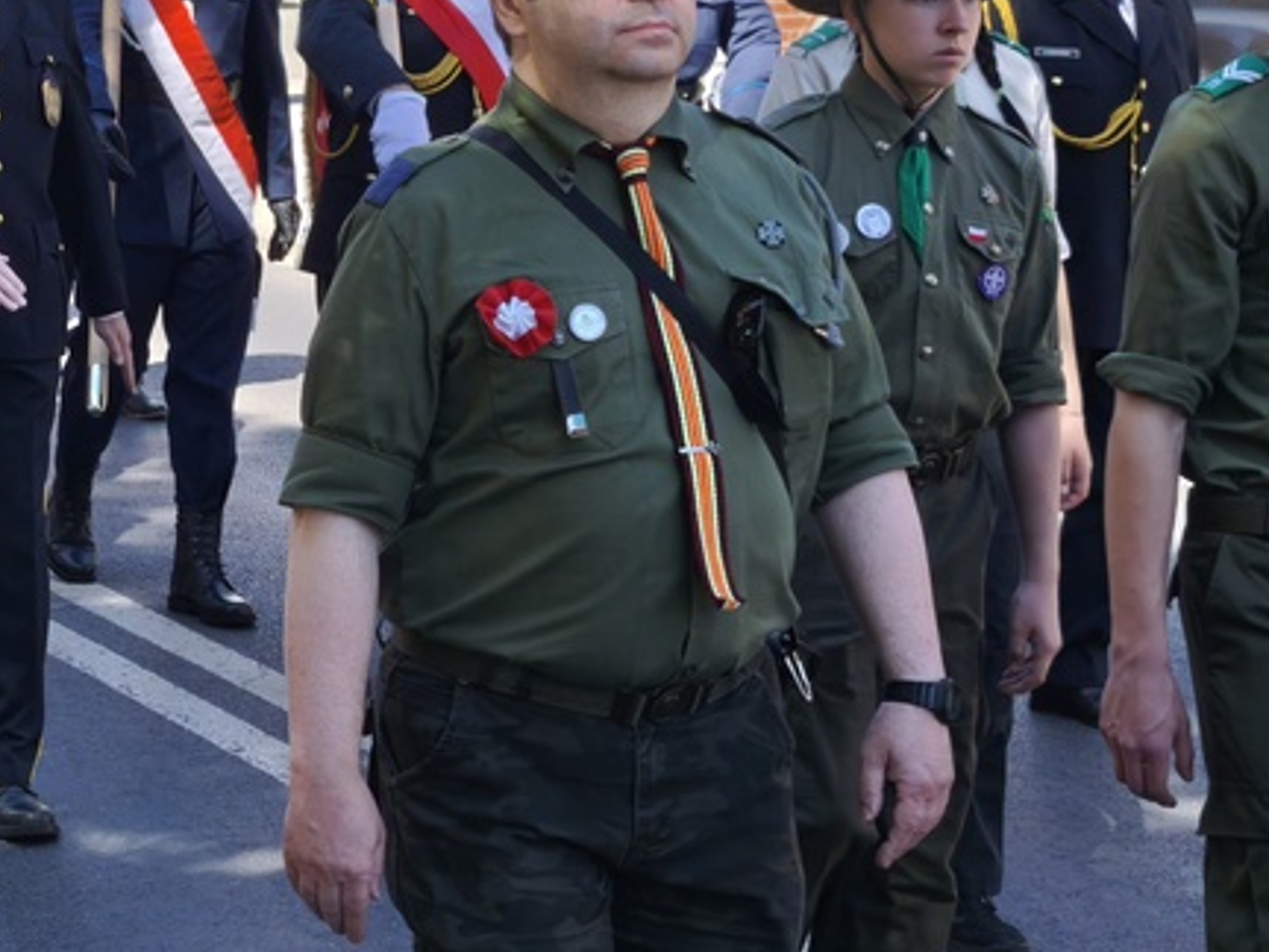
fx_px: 3996
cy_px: 394
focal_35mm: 109
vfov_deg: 13.6
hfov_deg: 17.7
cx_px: 35
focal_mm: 6.57
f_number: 1.6
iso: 50
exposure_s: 1/771
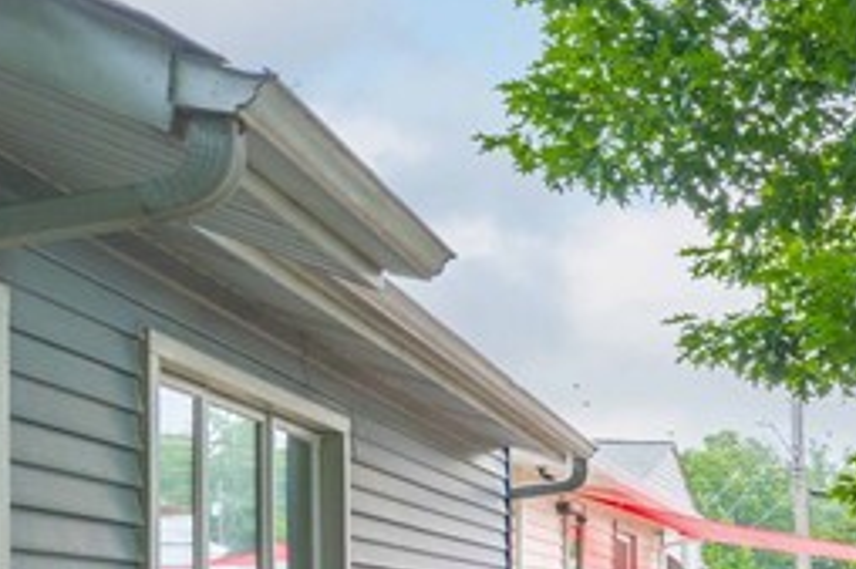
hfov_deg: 19.1
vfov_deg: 21.6
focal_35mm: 60
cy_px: 604
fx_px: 1426
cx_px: 1724
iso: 320
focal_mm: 14
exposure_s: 1/160
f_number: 7.1
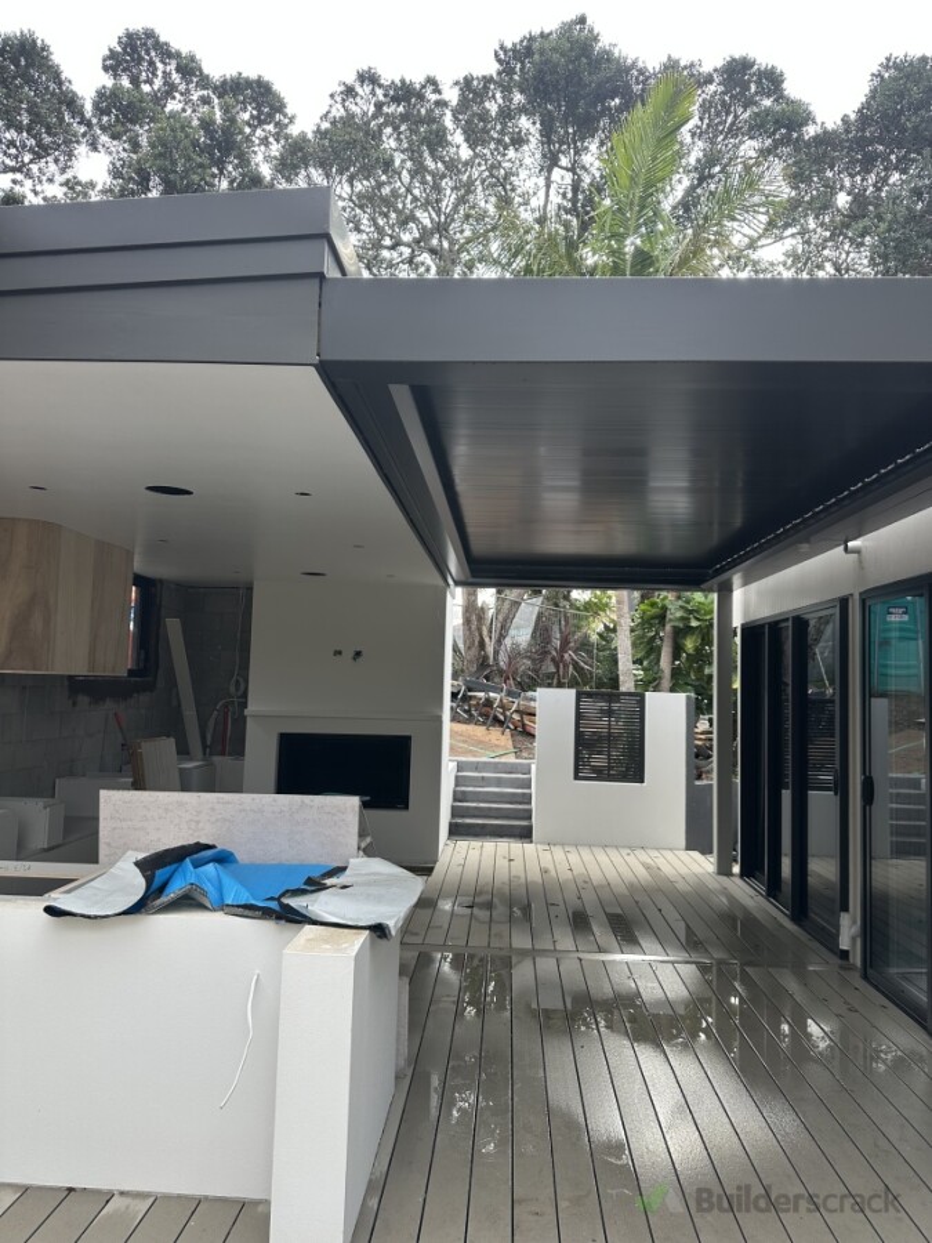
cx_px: 466
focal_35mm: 24
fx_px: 862
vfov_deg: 71.6
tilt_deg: +4.3
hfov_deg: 56.8
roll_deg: -0.6
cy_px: 622
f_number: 1.78
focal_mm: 6.86
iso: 80
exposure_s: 1/508
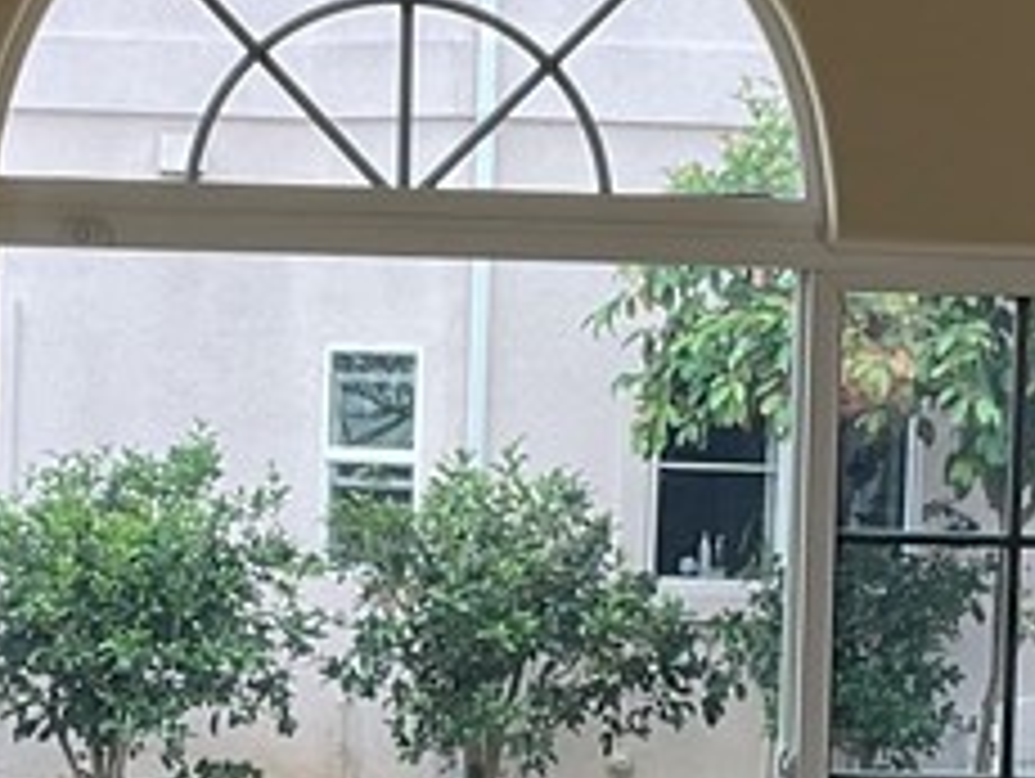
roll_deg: -1.6
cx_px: 378
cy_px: 634
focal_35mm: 129
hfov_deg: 15.2
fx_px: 3861
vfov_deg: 11.5
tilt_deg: -3.1
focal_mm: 3
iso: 20
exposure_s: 1/120
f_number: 1.8
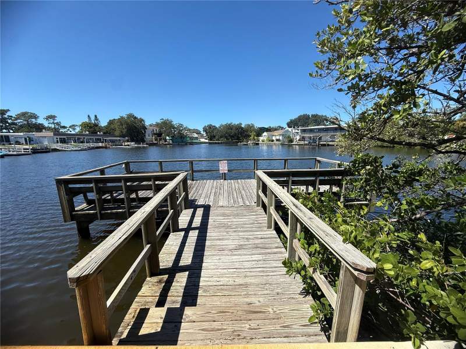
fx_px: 188
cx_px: 233
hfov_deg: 102.1
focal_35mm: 14
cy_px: 174
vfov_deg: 85.7
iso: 50
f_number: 2.2
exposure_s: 1/1698
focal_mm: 2.22
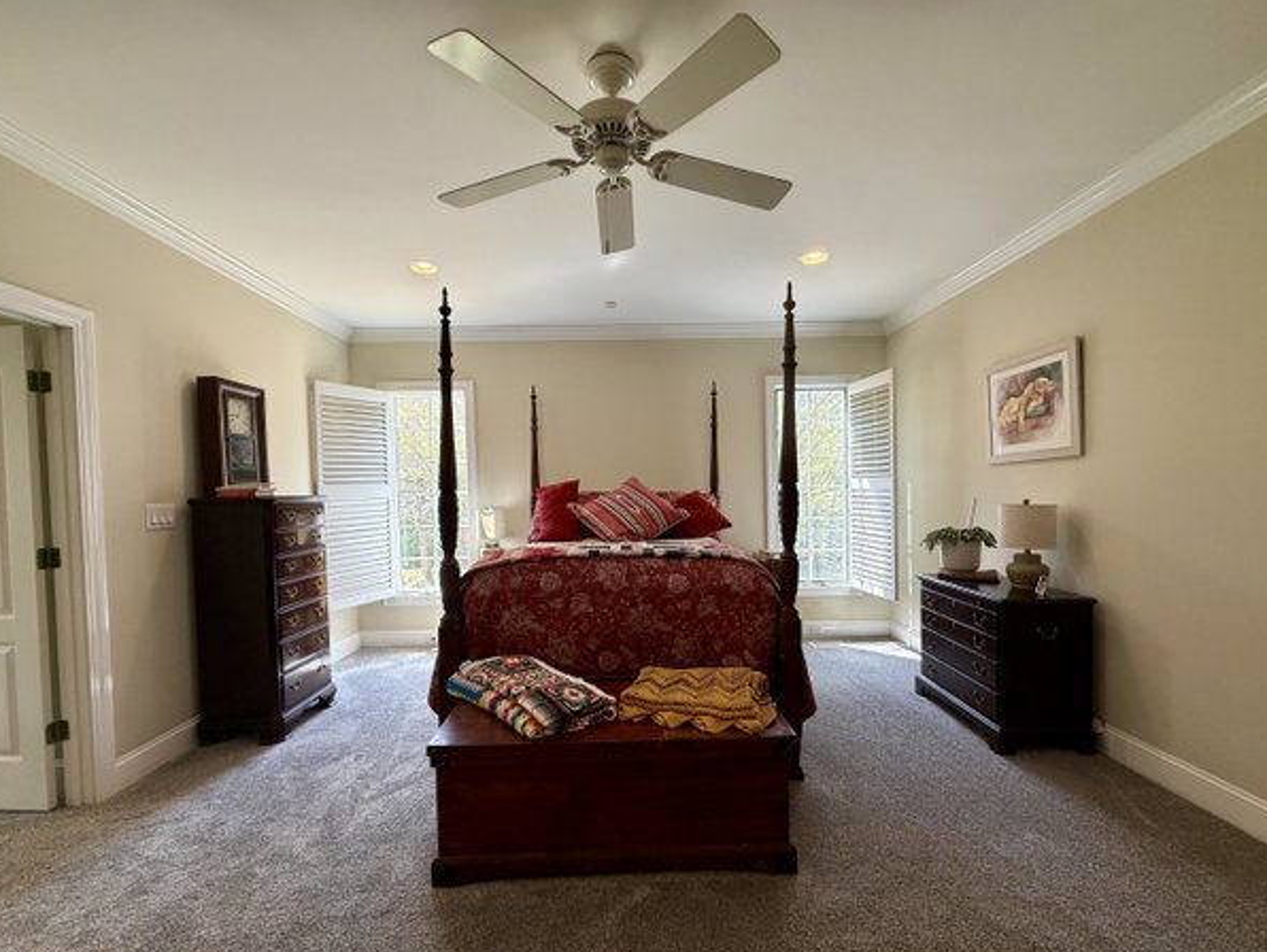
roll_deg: +1.1
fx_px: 549
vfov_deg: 81.7
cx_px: 630
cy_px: 504
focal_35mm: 15
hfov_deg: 98.1
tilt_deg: -0.7
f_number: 2.2
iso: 80
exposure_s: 1/120
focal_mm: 2.22
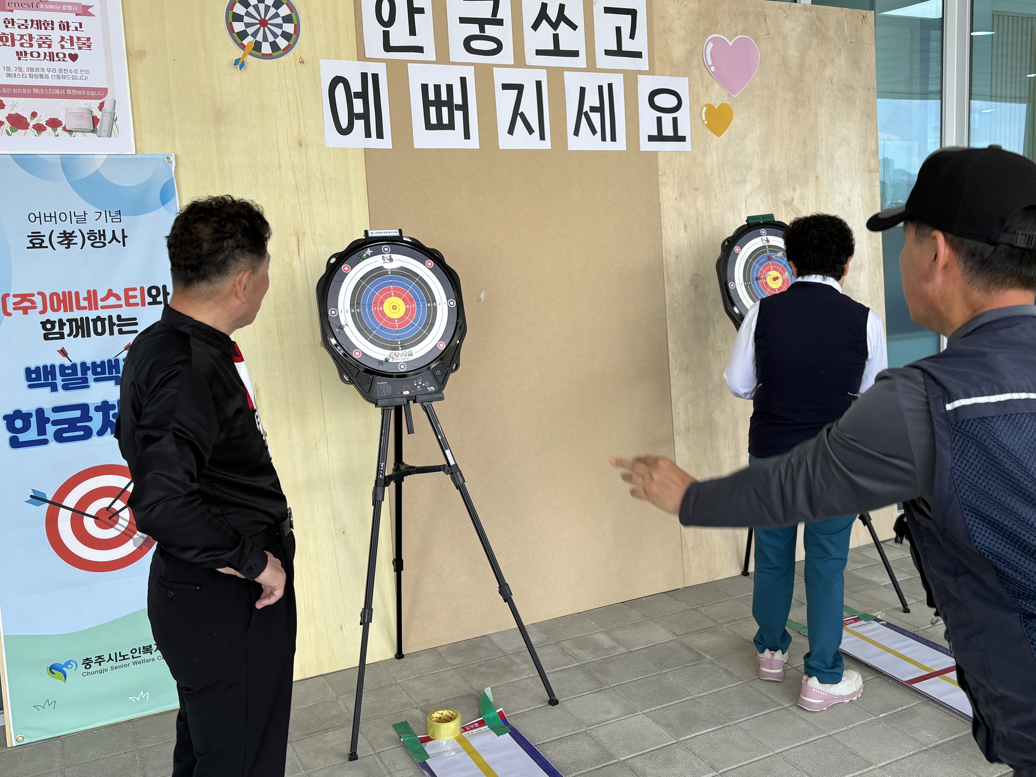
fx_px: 1018
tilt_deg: -6.3
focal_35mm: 34
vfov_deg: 41.7
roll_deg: +2.7
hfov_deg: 53.8
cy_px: 334
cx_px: 589
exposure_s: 1/124
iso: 32
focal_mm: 5.96
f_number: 1.6
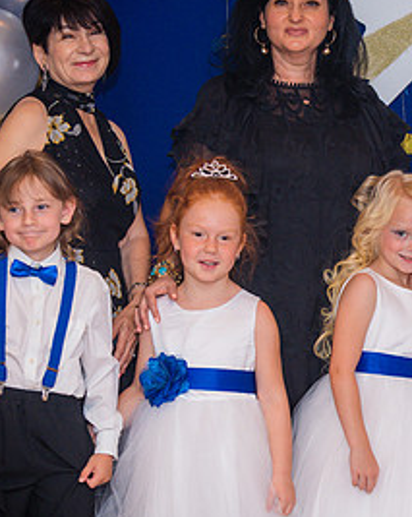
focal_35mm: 143
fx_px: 2183
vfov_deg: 13.5
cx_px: 431
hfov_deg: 10.7
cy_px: 253
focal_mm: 70
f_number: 3.5
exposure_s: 1/200
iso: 320
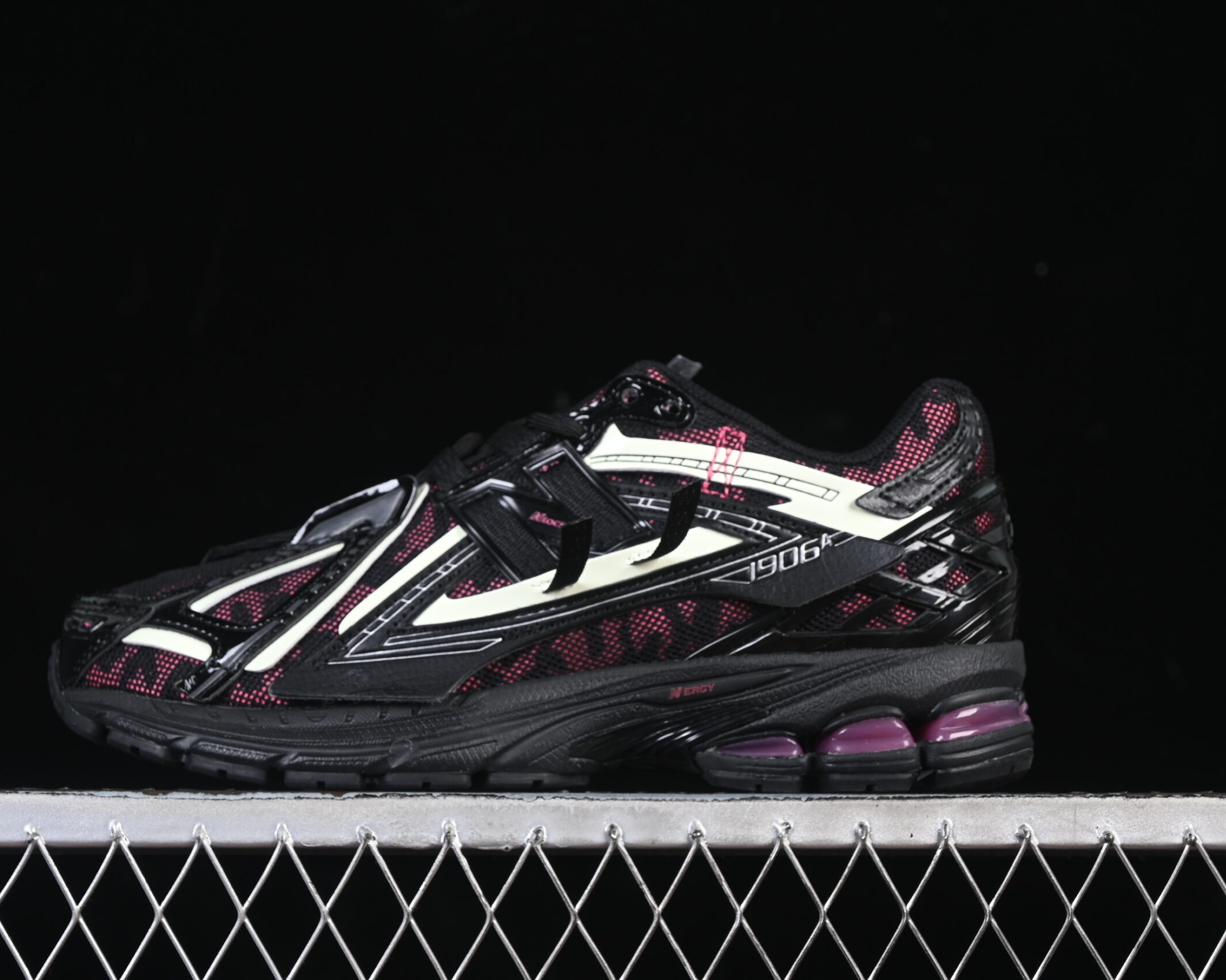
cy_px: 489
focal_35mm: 85
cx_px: 536
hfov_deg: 22.5
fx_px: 3084
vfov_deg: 18.1
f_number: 6.3
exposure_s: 1/60
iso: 160
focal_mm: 50
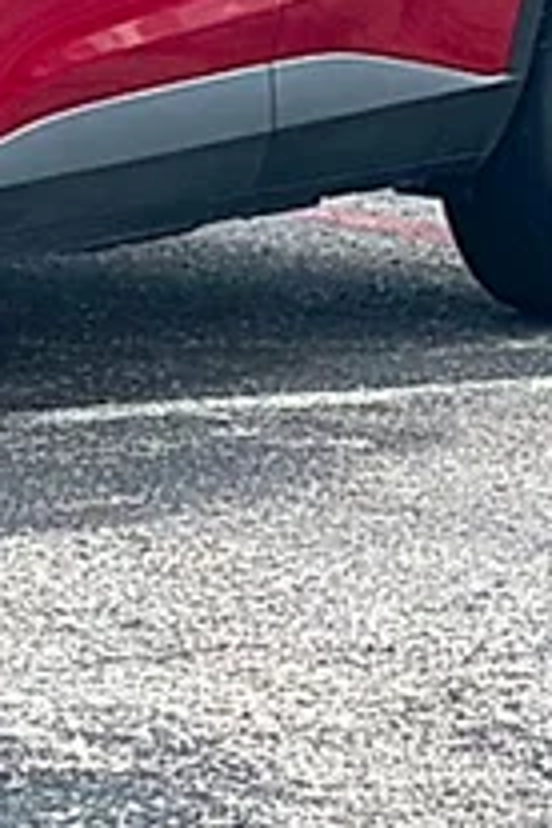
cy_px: -106
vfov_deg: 10.2
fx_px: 4600
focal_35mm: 200
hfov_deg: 6.7
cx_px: -408
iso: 64
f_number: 1.78
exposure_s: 1/3077
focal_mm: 6.86
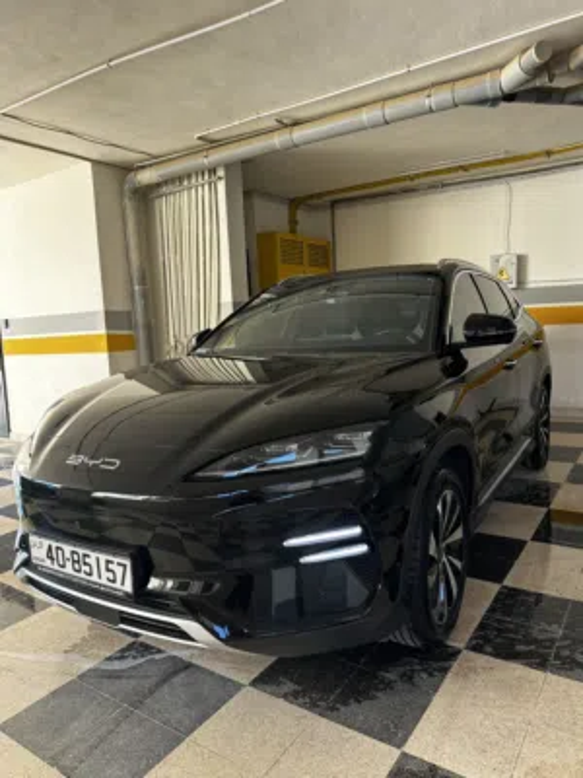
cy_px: 389
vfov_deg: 71.6
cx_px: 292
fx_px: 539
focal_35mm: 24
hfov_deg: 56.8
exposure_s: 1/185
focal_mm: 6.86
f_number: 1.78
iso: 80
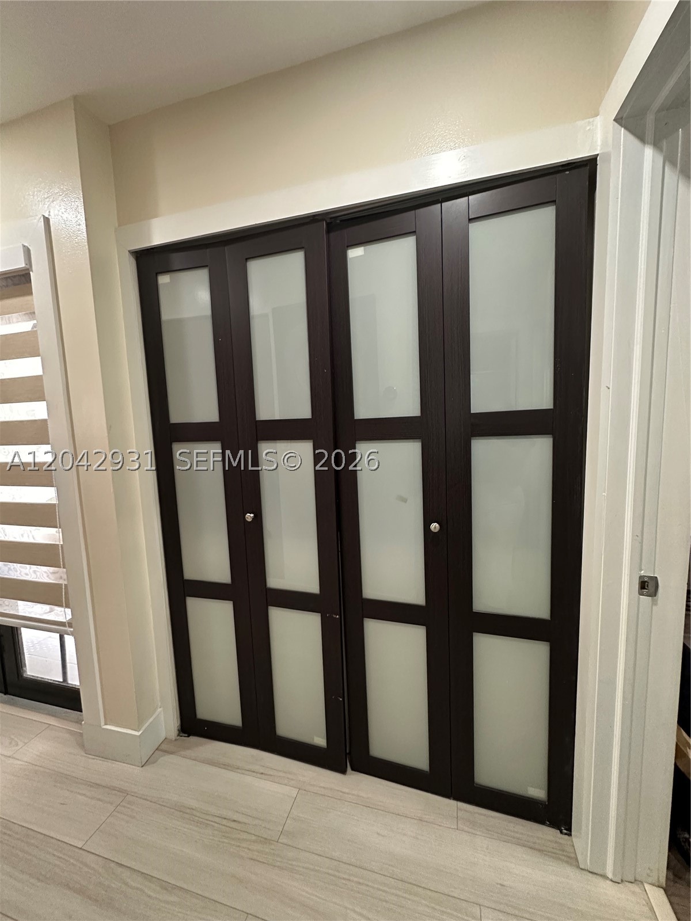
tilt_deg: -5.9
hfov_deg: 85.7
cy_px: 460
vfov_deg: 102.1
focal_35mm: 14
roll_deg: +1.4
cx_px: 346
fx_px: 373
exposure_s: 1/60
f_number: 2.2
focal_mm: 2.22
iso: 500
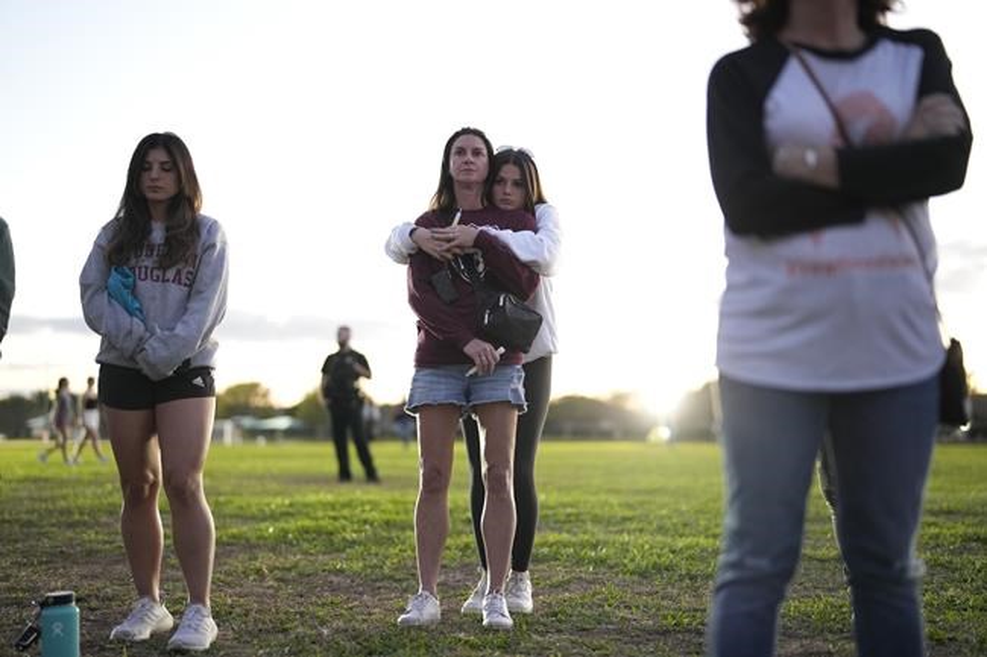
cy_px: 328
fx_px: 1370
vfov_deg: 27.0
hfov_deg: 39.6
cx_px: 494
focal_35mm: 50
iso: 2500
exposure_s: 1/320
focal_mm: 50
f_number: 1.4
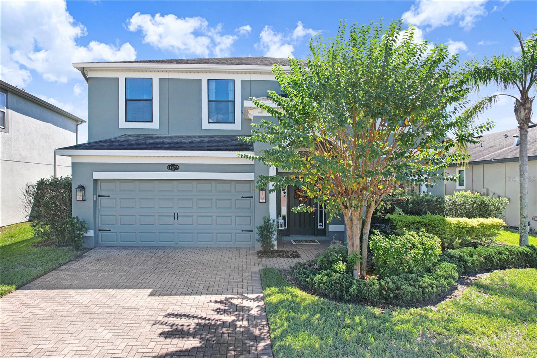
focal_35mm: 22
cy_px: 179
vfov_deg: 57.2
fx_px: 328
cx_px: 268
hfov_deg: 78.6
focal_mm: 8.38
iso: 200
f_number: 2.8
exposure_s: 1/400
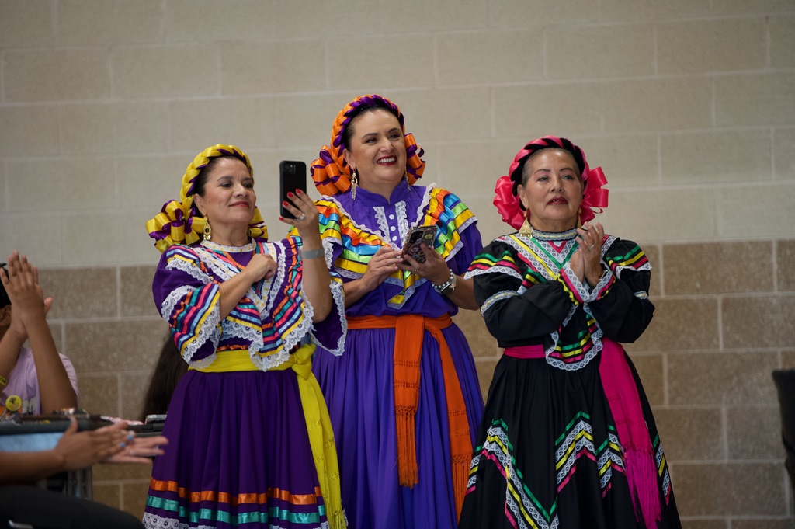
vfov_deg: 8.1
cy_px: 264
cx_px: 398
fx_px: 3751
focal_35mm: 170
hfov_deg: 12.1
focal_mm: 170
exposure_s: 1/320
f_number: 2.8
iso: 1600
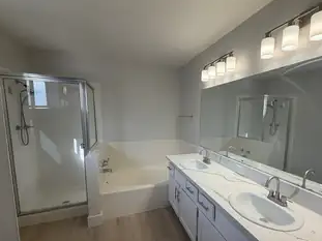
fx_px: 167
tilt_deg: -6.9
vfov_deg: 71.2
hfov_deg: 86.9
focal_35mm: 18
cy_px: 137
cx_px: 191
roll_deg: -1.0
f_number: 2.2
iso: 64
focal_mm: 2.22
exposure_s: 1/239
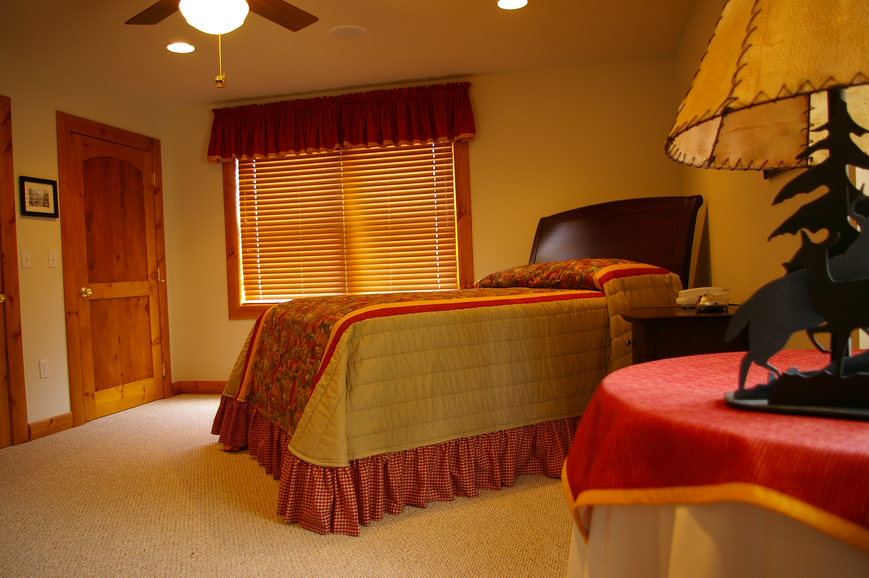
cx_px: 434
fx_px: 651
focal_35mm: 27
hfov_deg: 67.4
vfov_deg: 47.8
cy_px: 289
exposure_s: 1/30
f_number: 3.5
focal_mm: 18
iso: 400
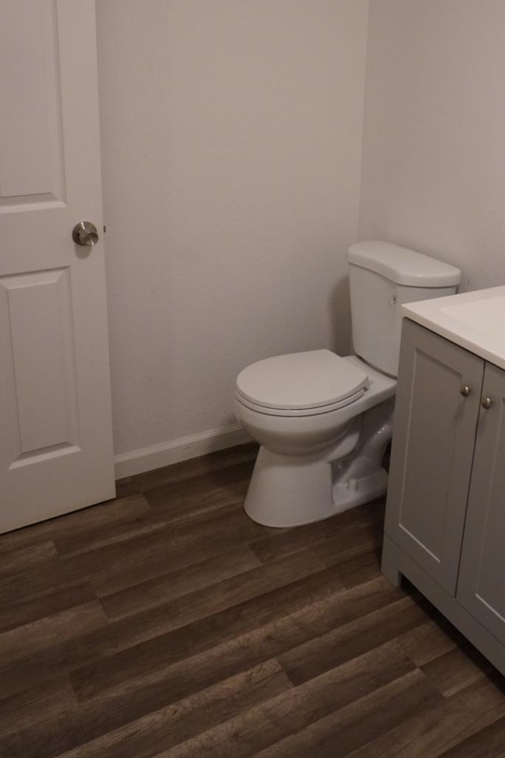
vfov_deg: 53.1
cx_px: 298
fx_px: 736
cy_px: 240
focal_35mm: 35
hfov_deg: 37.7
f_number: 4
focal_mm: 16
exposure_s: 1/160
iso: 1250
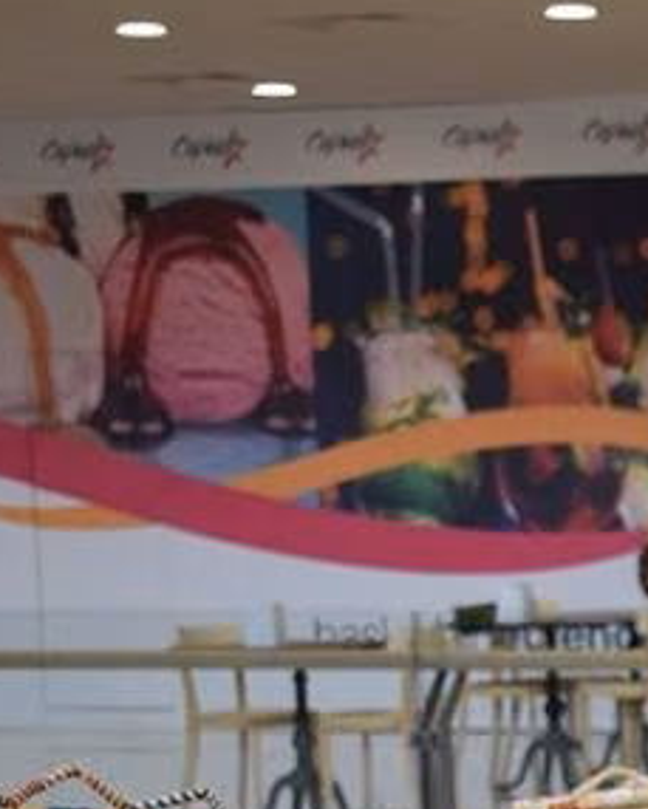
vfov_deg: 11.1
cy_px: 1058
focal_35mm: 170
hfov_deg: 8.2
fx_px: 4076
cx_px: 1701
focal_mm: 27
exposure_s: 1/125
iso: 400
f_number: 5.6
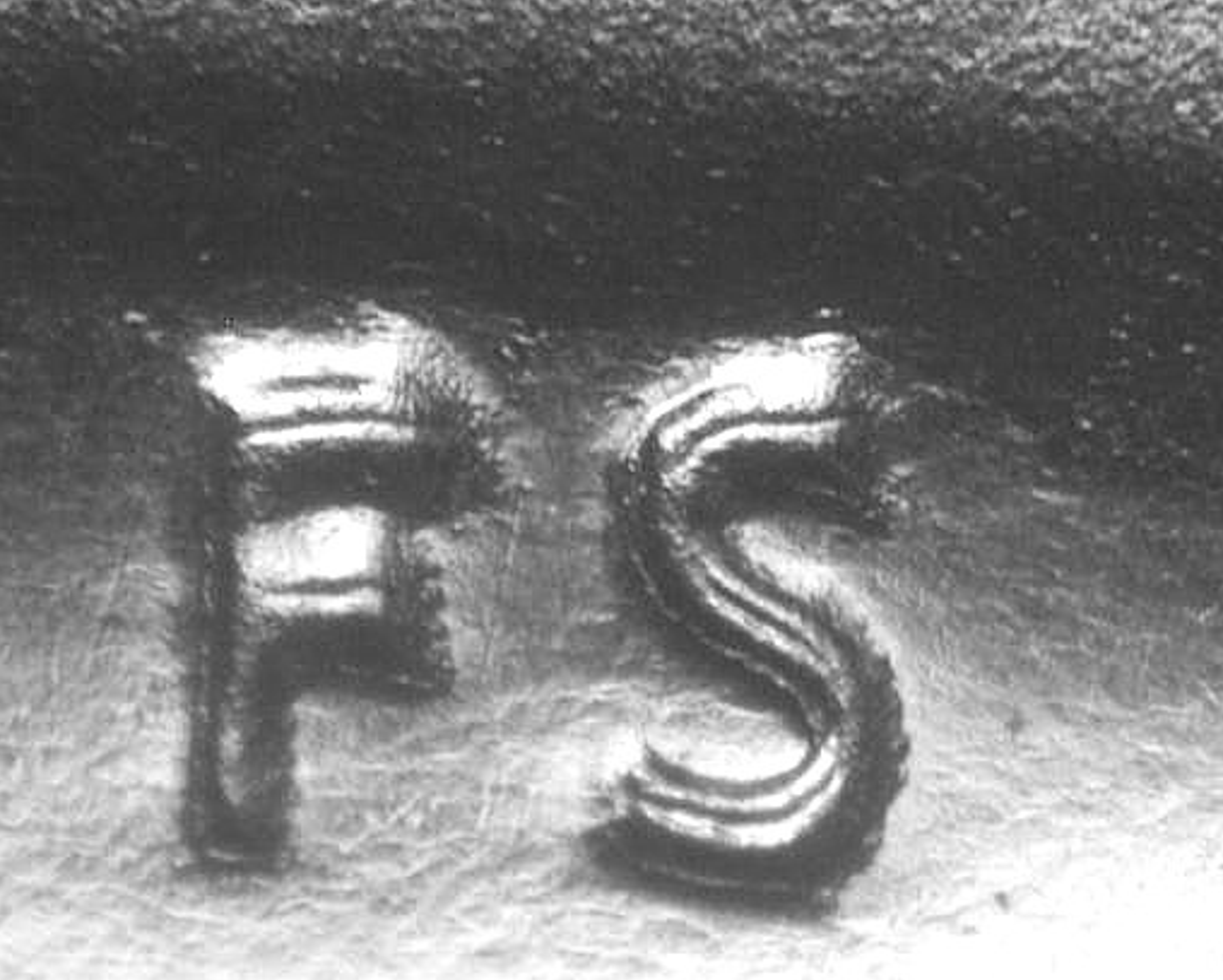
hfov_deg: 10.9
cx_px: 590
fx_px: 6410
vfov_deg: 8.7
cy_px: 530
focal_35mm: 177
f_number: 4.9
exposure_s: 1/4.4
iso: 188
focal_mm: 29.9
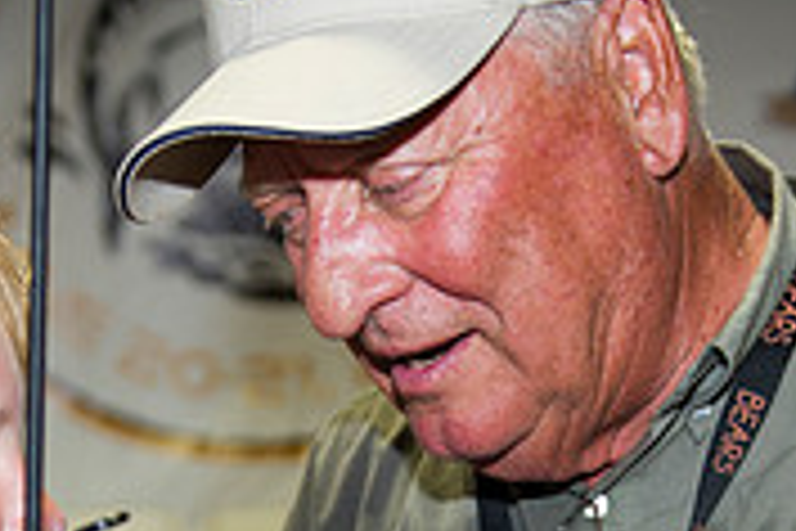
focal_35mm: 118
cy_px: 738
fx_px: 2609
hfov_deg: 17.3
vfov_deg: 11.3
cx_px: 454
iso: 400
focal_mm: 36
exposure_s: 1/160
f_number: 2.8
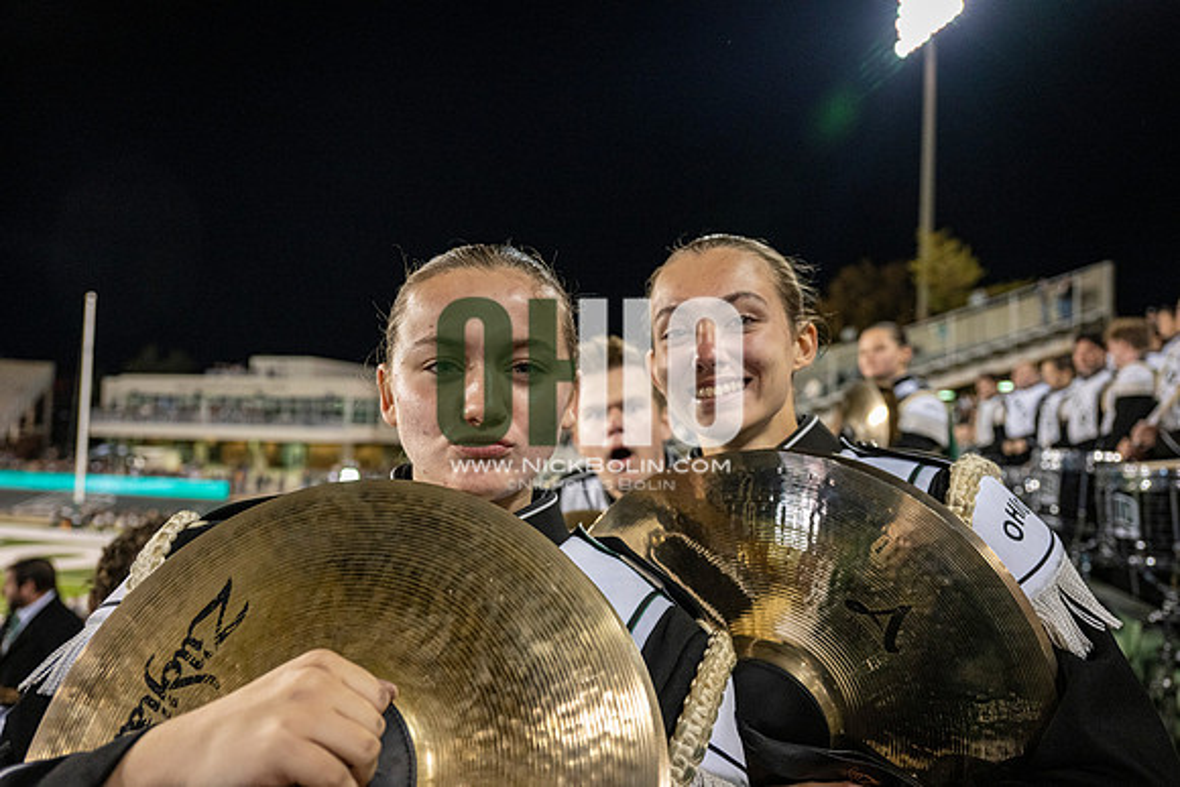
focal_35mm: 24
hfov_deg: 73.7
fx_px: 787
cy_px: 394
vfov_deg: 53.2
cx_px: 590
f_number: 3.2
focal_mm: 24
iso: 2000
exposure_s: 1/500
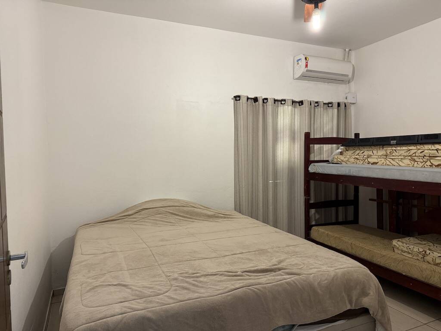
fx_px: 306
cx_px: 220
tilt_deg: -2.4
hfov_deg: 71.6
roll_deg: +0.3
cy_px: 166
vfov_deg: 56.8
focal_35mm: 24
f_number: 1.78
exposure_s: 1/60
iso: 320
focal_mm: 6.76
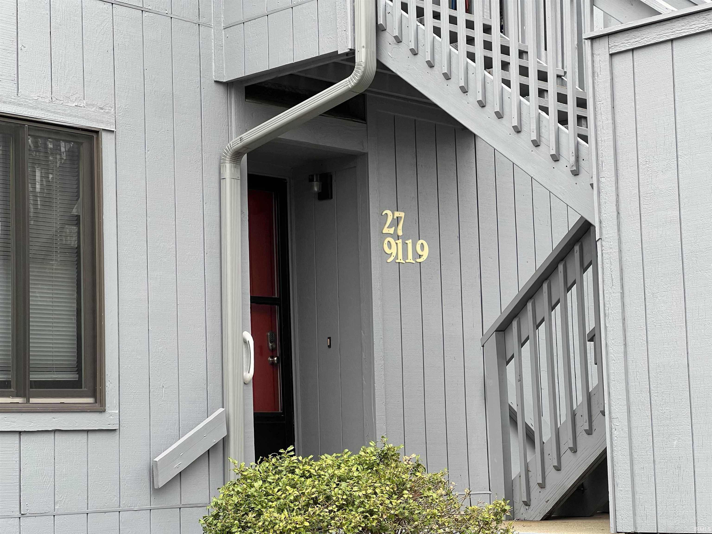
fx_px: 1584
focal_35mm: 77
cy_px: 267
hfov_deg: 25.3
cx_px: 356
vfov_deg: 19.1
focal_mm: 9
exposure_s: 1/99
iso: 40
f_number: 2.8
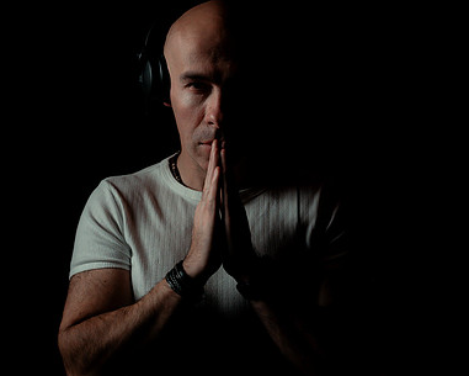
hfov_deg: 31.4
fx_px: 833
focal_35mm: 60
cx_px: 193
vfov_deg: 25.4
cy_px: 187
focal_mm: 42
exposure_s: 1/80
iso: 2500
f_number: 2.8
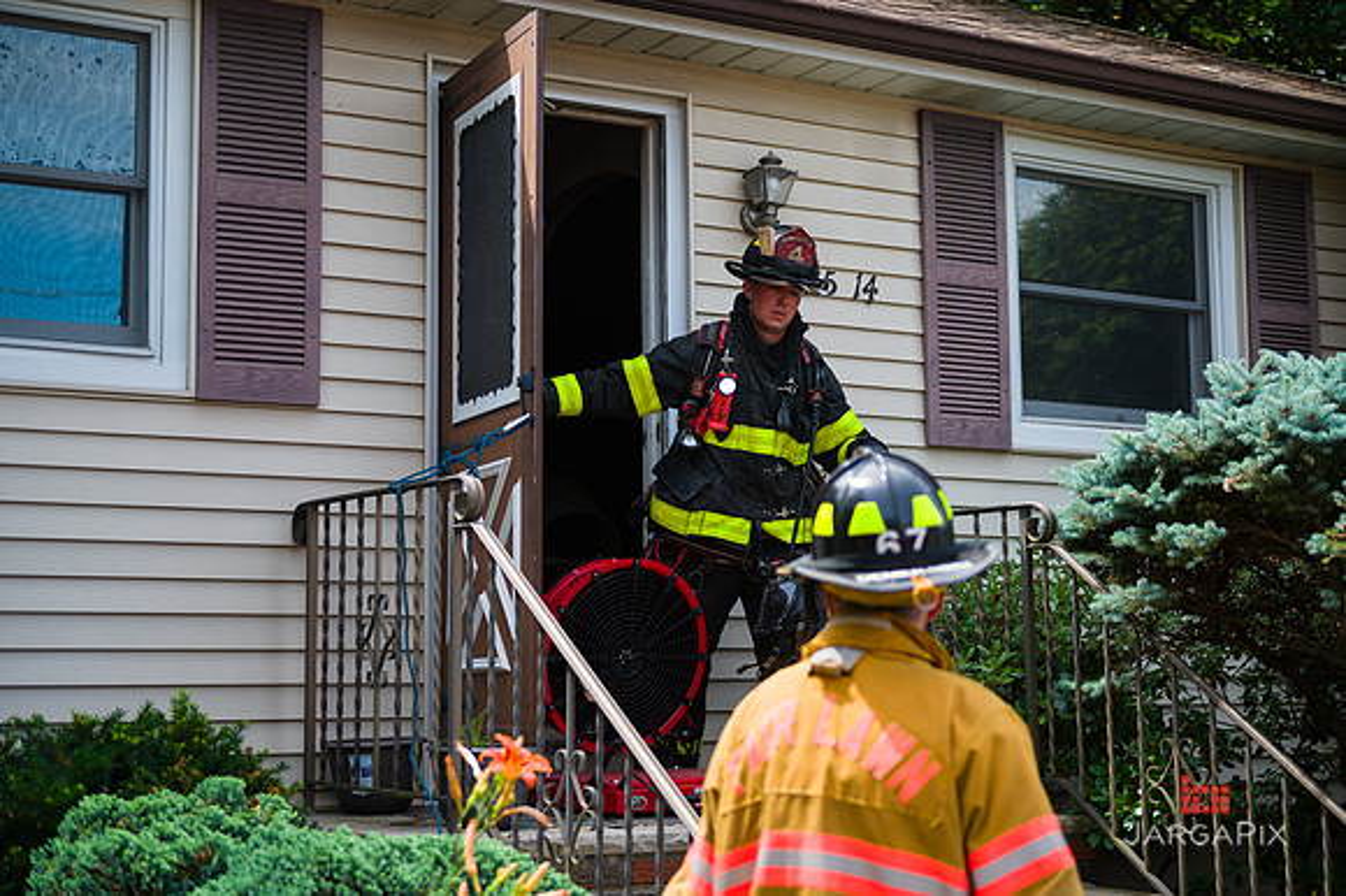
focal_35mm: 56
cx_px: 673
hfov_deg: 35.7
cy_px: 448
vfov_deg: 24.2
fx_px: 2093
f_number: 3.2
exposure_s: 1/1600
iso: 200
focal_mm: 56
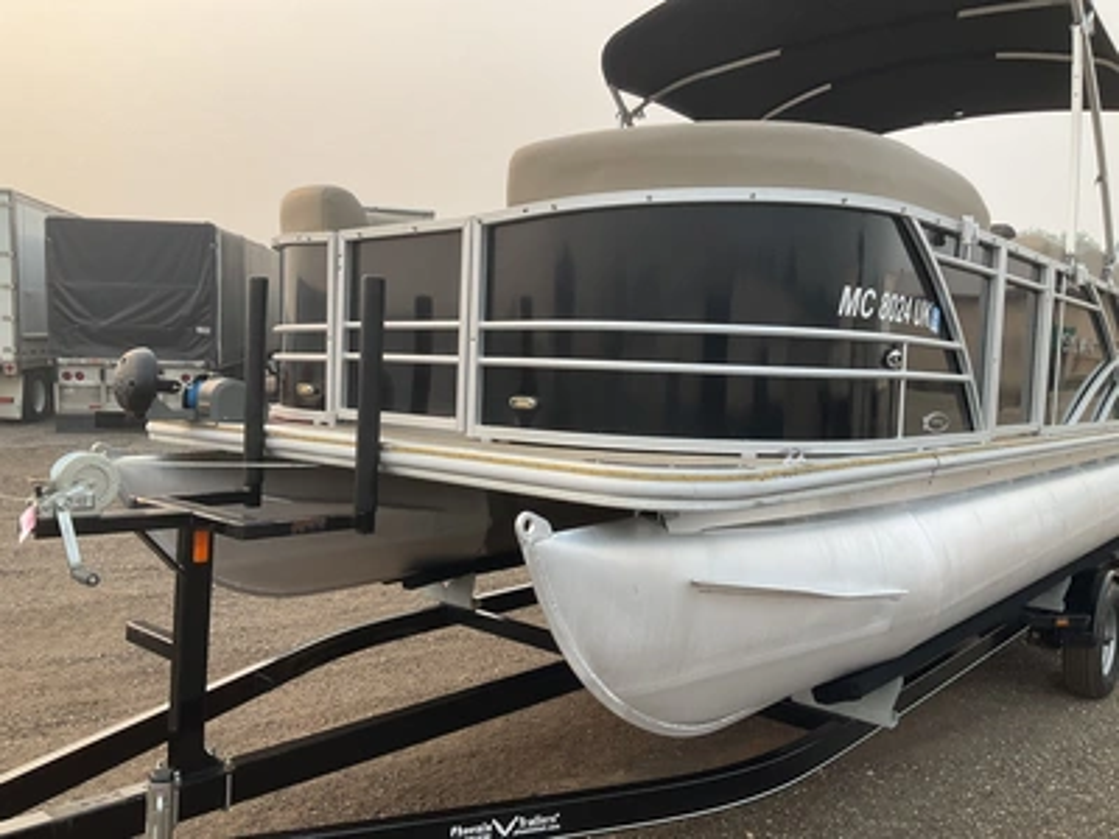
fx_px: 937
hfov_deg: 61.7
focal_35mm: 29
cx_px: 560
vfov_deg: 48.2
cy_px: 420
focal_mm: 3
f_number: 1.8
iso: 25
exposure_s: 1/514
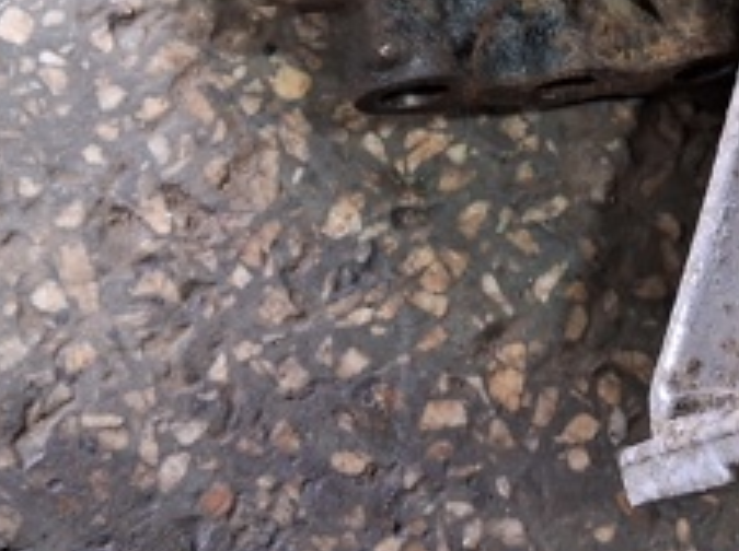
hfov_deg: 25.4
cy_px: -31
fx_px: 1577
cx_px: 690
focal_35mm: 74
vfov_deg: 19.2
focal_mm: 3.98
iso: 400
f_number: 1.8
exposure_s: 1/33
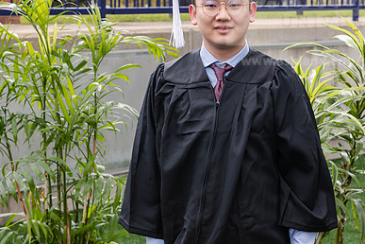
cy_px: 81
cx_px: 198
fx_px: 882
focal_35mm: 87
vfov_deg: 15.7
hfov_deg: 23.4
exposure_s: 1/200
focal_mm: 58
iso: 320
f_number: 5.6
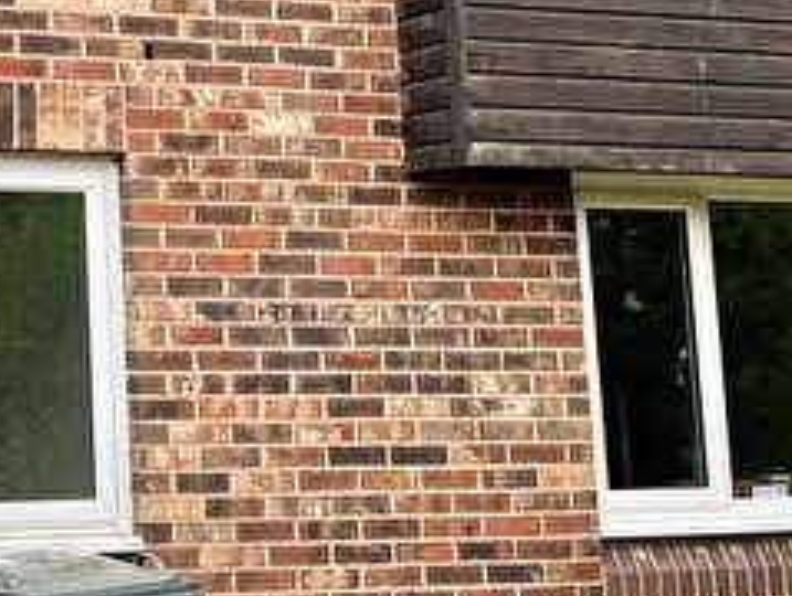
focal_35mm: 76
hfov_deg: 22.5
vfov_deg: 18.9
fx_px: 1741
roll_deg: -0.5
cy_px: 5
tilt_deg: +8.6
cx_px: -272
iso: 32
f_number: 1.6
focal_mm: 5.1
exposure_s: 1/514
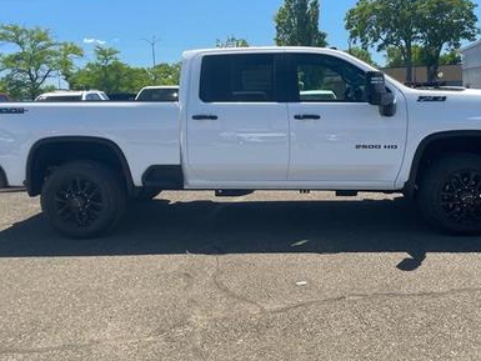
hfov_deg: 53.9
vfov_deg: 41.6
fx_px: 473
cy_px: 146
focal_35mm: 34
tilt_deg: -4.8
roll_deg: +2.3
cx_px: 261
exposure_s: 1/779
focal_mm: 4.2
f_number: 1.6
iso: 32
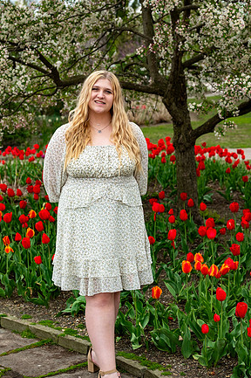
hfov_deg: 17.5
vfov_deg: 26.0
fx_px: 817
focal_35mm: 78
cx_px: 128
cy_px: 182
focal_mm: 50
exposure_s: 1/400
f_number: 4
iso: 250
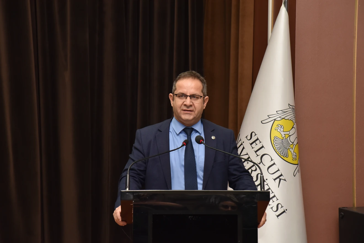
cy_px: 122
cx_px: 182
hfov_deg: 17.1
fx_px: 1214
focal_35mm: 120
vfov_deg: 11.4
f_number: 8
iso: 1600
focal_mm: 120
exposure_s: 1/60
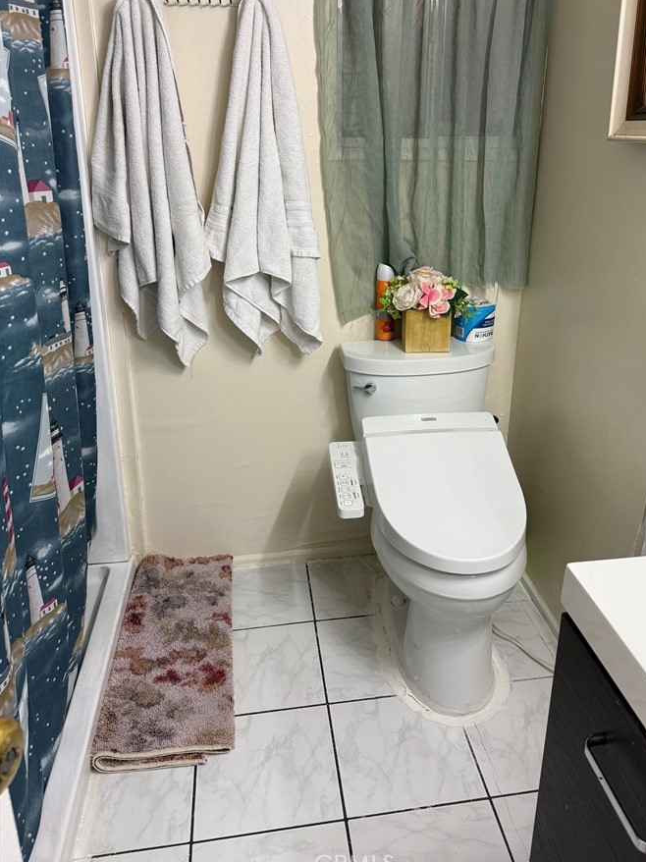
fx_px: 697
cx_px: 375
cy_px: 375
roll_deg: -2.2
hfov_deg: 49.5
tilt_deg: -17.8
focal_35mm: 28
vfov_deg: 63.2
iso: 200
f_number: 1.78
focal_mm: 6.76
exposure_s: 1/120
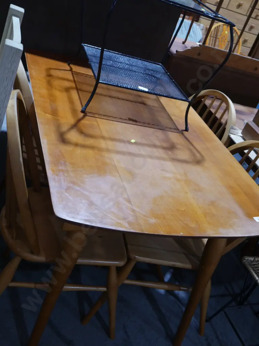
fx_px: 399
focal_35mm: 40
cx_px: 130
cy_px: 173
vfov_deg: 46.8
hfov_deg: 36.0
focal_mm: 20
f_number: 4.4
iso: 640
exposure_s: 1/60
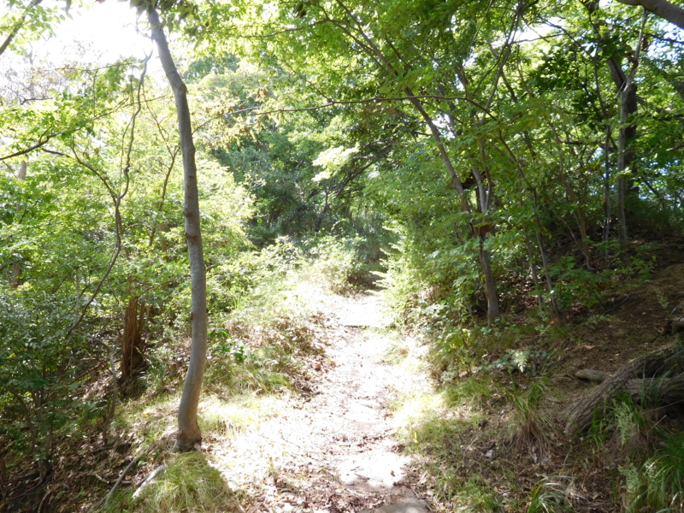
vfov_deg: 54.9
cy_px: 256
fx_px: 494
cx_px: 342
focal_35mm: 25
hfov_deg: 69.4
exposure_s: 1/100
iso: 125
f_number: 3.4
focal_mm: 4.5
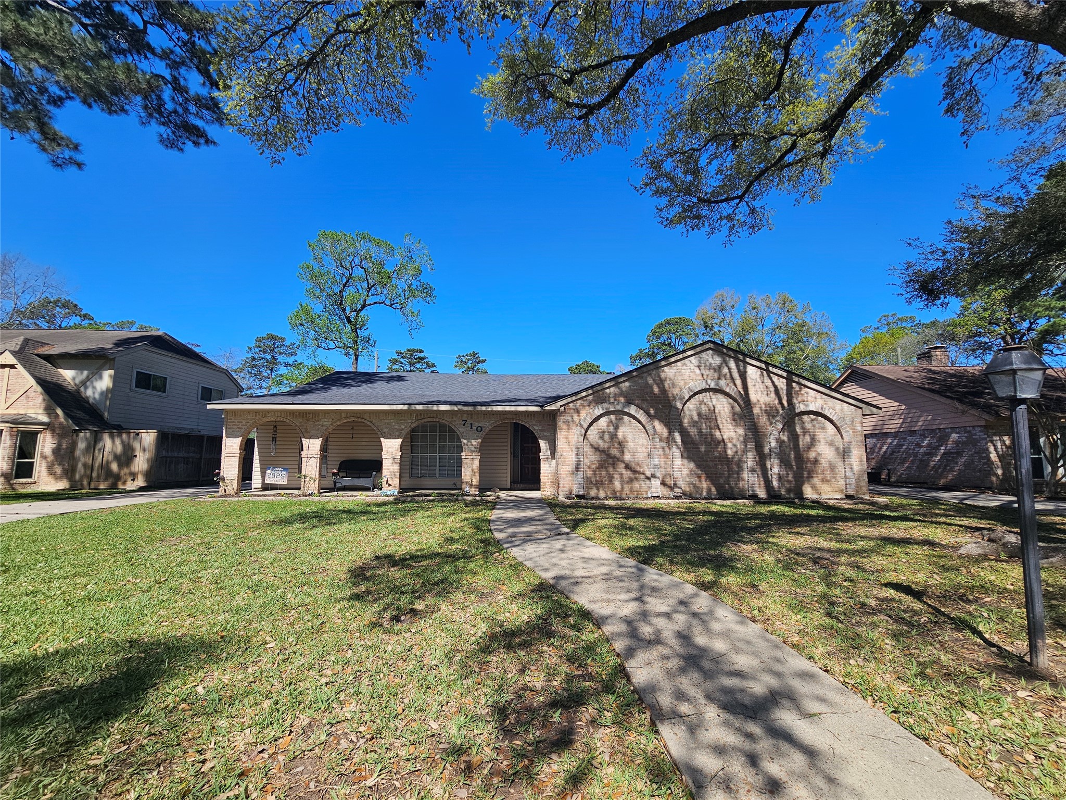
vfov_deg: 89.9
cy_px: 400
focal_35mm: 13
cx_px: 533
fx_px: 400
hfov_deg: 106.2
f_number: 2.2
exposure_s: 1/1946
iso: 50
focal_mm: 2.2
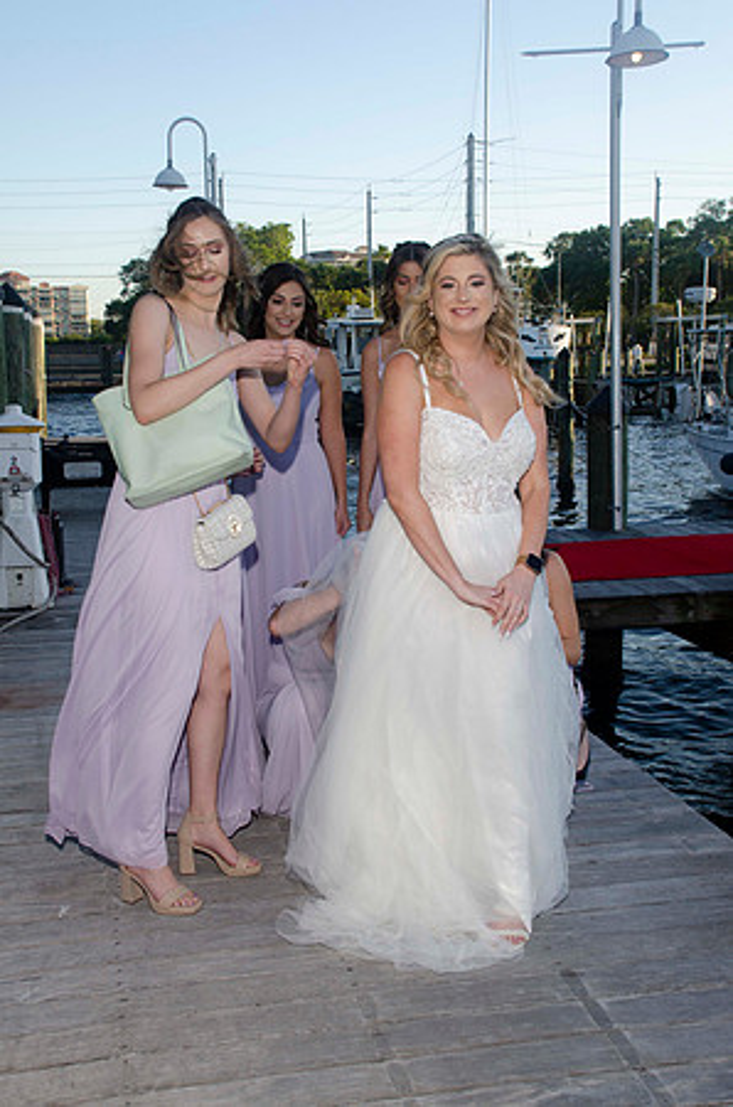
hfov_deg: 31.8
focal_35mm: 42
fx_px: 1289
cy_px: 554
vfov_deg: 46.5
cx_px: 366
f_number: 8
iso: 200
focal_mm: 28
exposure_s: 1/250
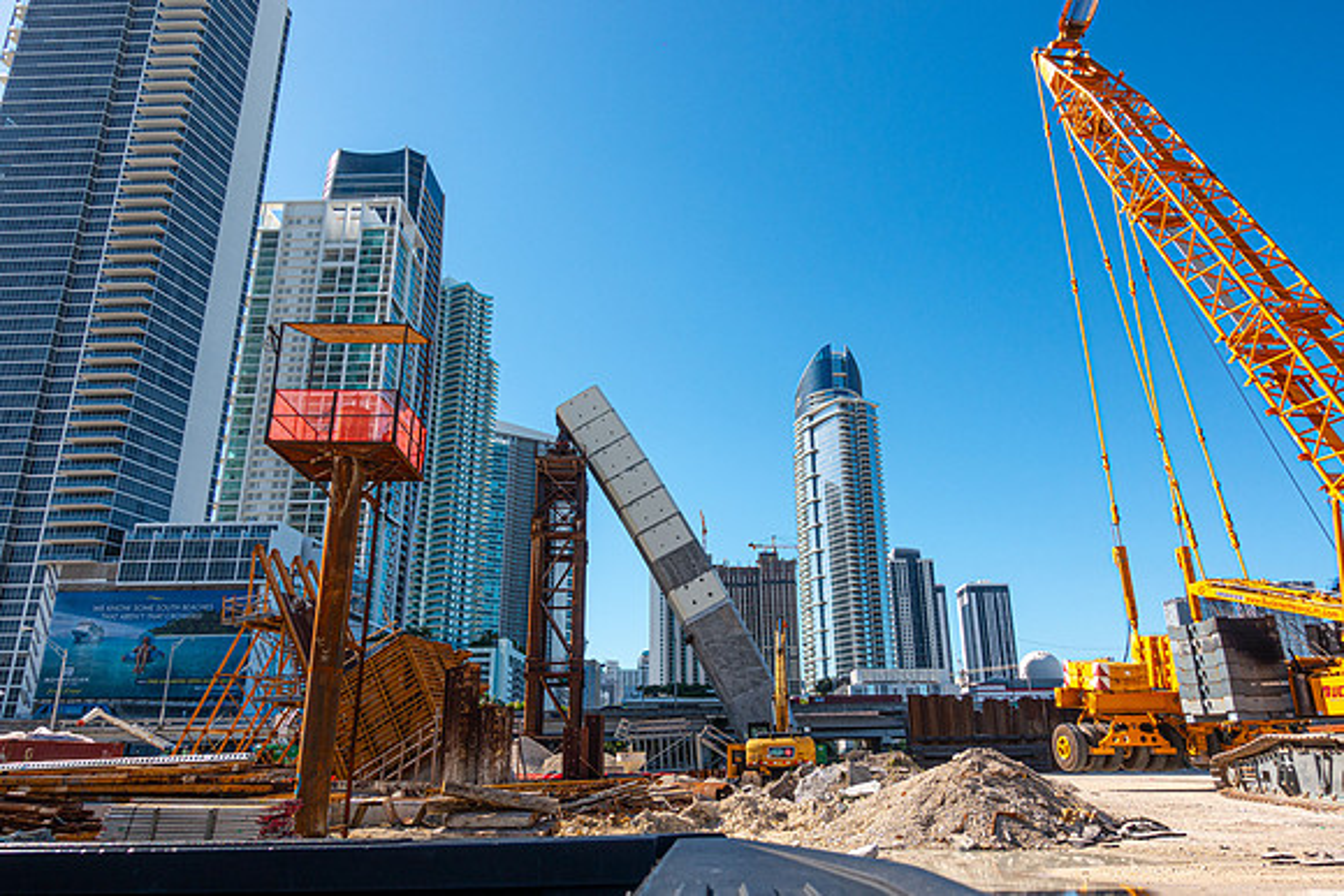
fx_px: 896
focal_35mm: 24
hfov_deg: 73.7
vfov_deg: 53.2
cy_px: 448
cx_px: 672
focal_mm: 8.8
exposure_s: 1/400
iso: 125
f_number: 6.3
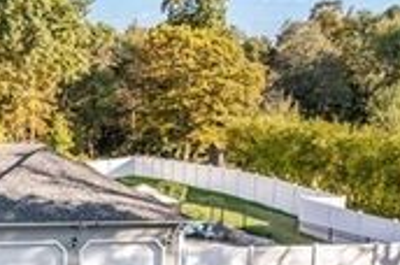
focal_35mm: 64
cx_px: 16
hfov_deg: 29.7
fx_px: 710
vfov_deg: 20.6
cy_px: 250
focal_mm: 8.38
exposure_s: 1/60
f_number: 2.8
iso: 100
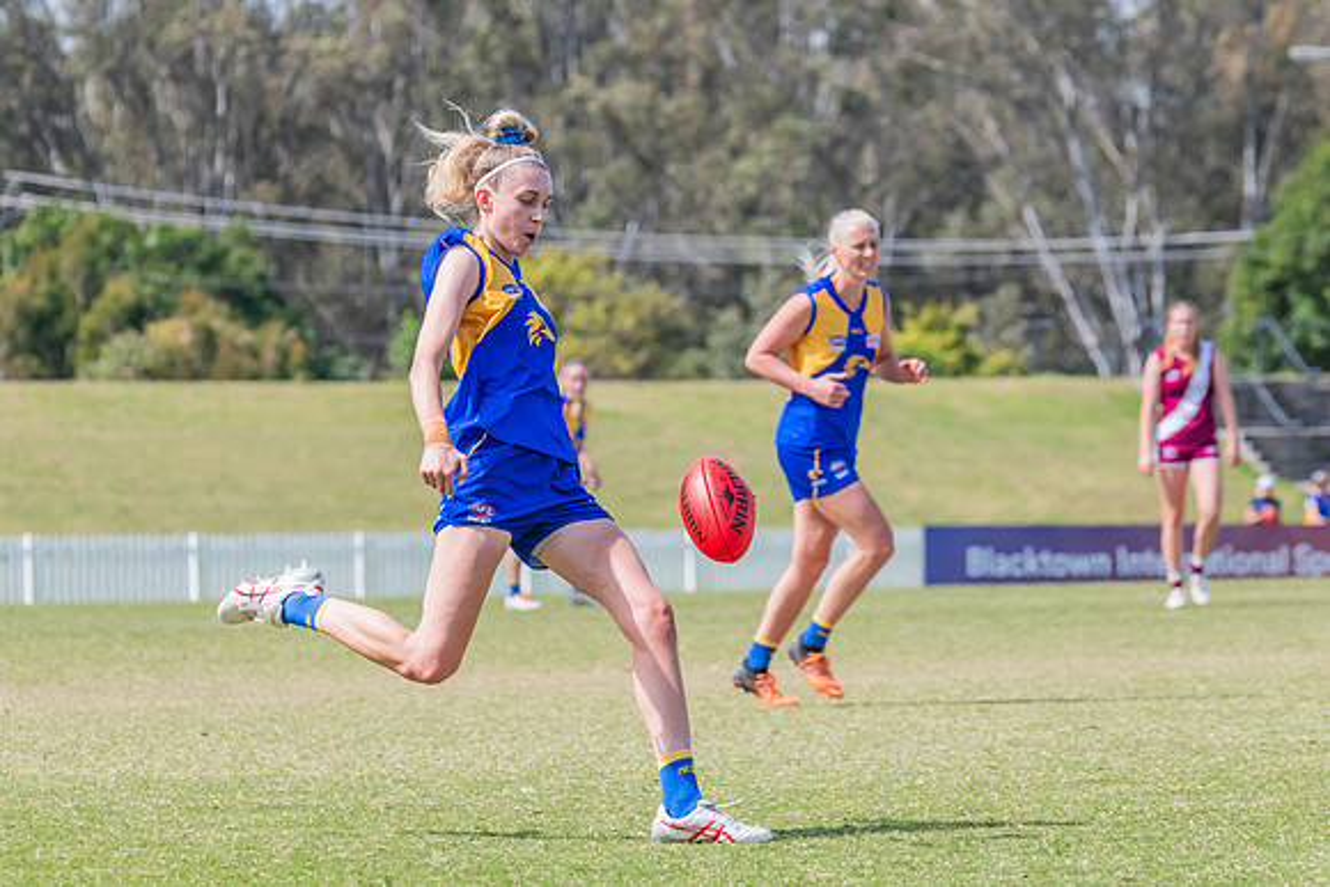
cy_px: 372
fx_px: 10366
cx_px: 557
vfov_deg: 4.9
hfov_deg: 7.3
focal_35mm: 281
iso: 800
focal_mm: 240
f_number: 9
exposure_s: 1/1250
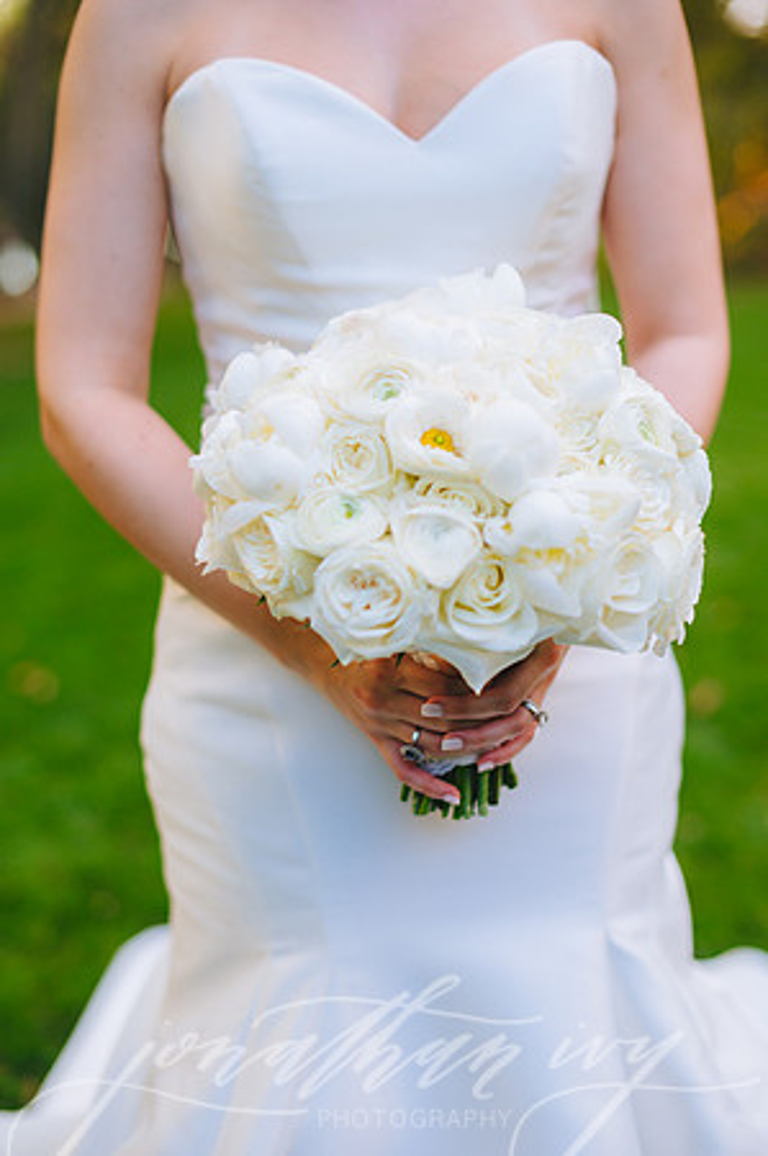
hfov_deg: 26.9
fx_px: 1604
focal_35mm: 50
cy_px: 578
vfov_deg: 39.6
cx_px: 384
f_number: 2
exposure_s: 1/400
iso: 400
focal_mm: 50
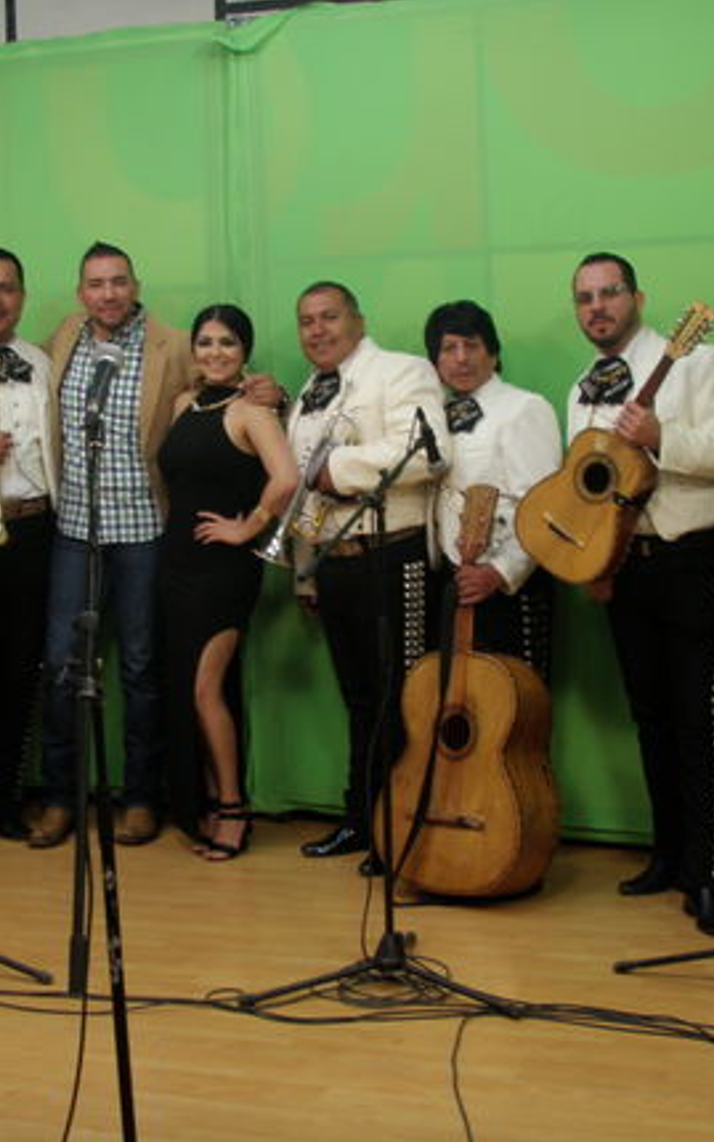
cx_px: 340
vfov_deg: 34.0
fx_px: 1867
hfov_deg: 21.7
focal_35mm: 60
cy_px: 510
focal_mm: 6.7
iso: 100
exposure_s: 1/30
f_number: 3.5
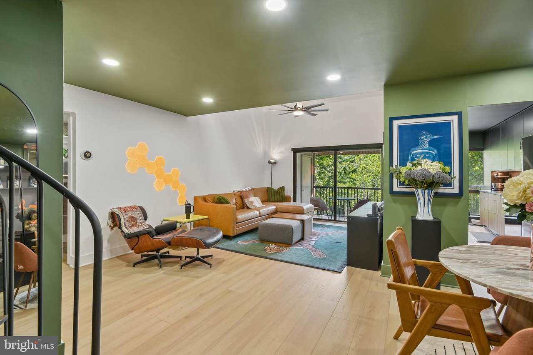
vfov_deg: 73.7
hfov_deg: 96.7
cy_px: 178
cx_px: 266
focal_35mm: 16
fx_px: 237
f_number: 8
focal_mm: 16
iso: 400
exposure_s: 1/15
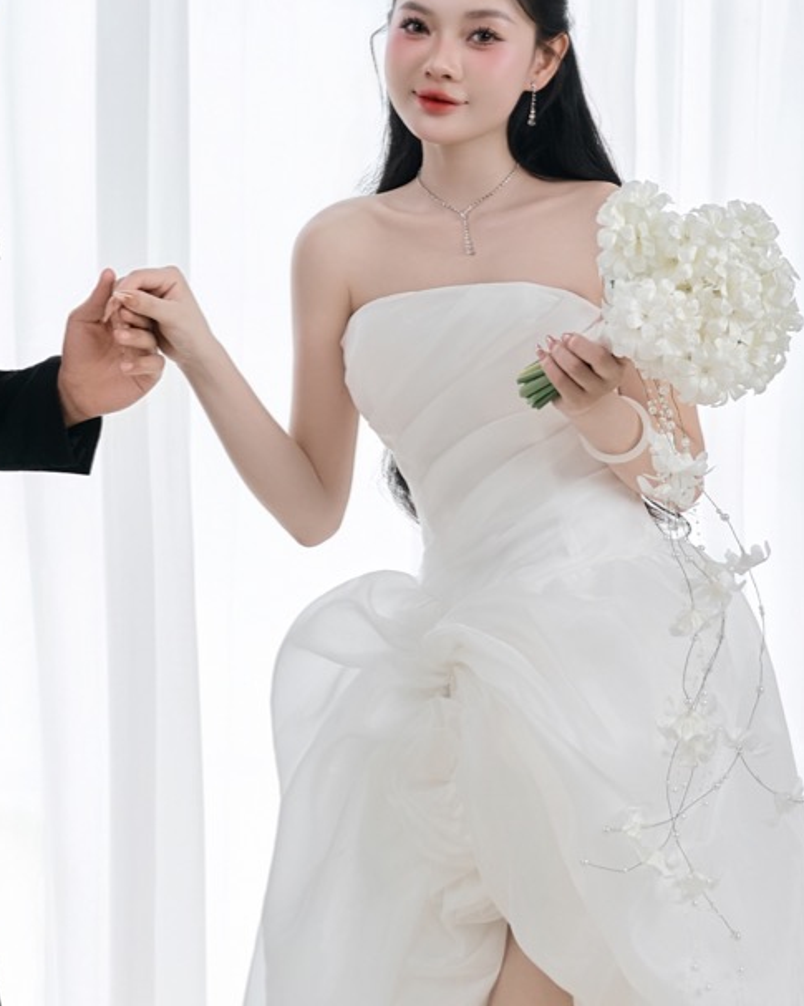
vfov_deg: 13.4
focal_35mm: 143
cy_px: 376
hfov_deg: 10.7
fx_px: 4268
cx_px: 204
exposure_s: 1/160
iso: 160
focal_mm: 51.5
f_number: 3.5
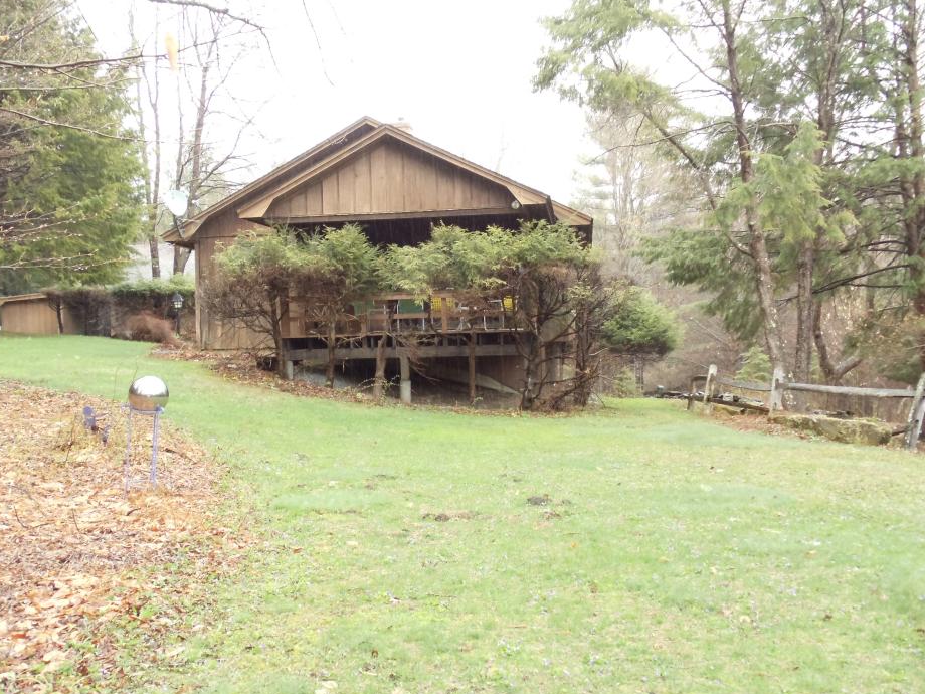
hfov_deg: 38.9
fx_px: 1309
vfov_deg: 29.7
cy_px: 370
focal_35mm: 49
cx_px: 442
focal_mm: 6
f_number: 3.5
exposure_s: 1/50
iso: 200
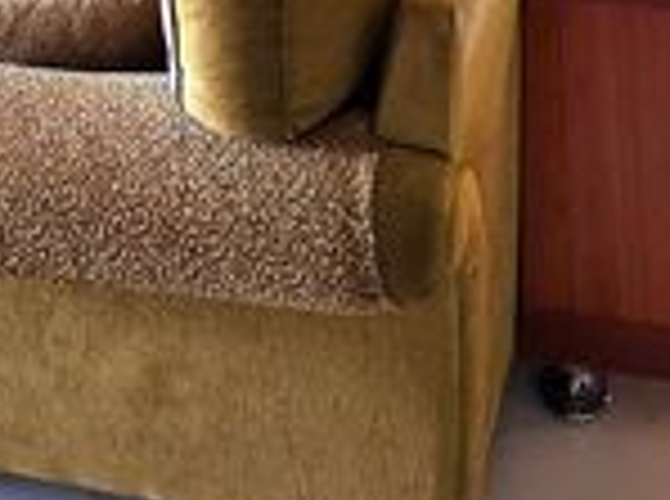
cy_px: -514
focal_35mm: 56
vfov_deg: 17.7
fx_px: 1081
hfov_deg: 33.7
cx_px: 508
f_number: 2.2
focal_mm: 2.2
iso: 160
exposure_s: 1/50
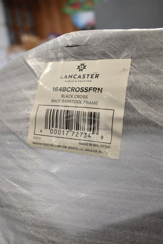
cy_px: 122
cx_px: 82
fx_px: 244
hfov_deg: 36.9
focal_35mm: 36
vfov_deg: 53.1
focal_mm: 24
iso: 560
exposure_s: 1/40
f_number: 3.8
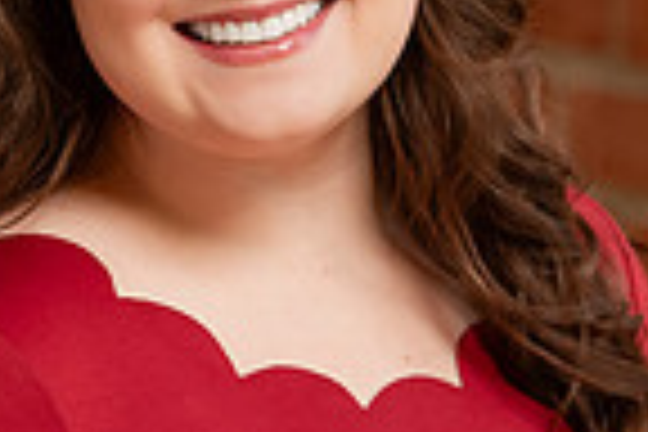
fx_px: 8855
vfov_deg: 2.8
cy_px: 254
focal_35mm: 492
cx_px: -22
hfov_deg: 4.2
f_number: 3.2
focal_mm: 122
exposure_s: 1/250
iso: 320
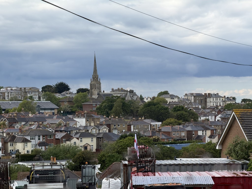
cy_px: 94
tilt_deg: -0.6
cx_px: 126
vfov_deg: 12.3
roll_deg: +0.7
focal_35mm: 120
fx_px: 874
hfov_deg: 16.4
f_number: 2.8
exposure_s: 1/1096
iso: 64
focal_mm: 15.66
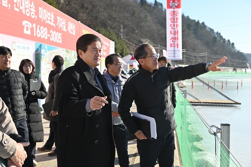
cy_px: 84
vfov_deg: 33.3
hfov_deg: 48.5
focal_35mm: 40
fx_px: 279
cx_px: 126
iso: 100
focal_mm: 40
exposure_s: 1/320
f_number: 5.6
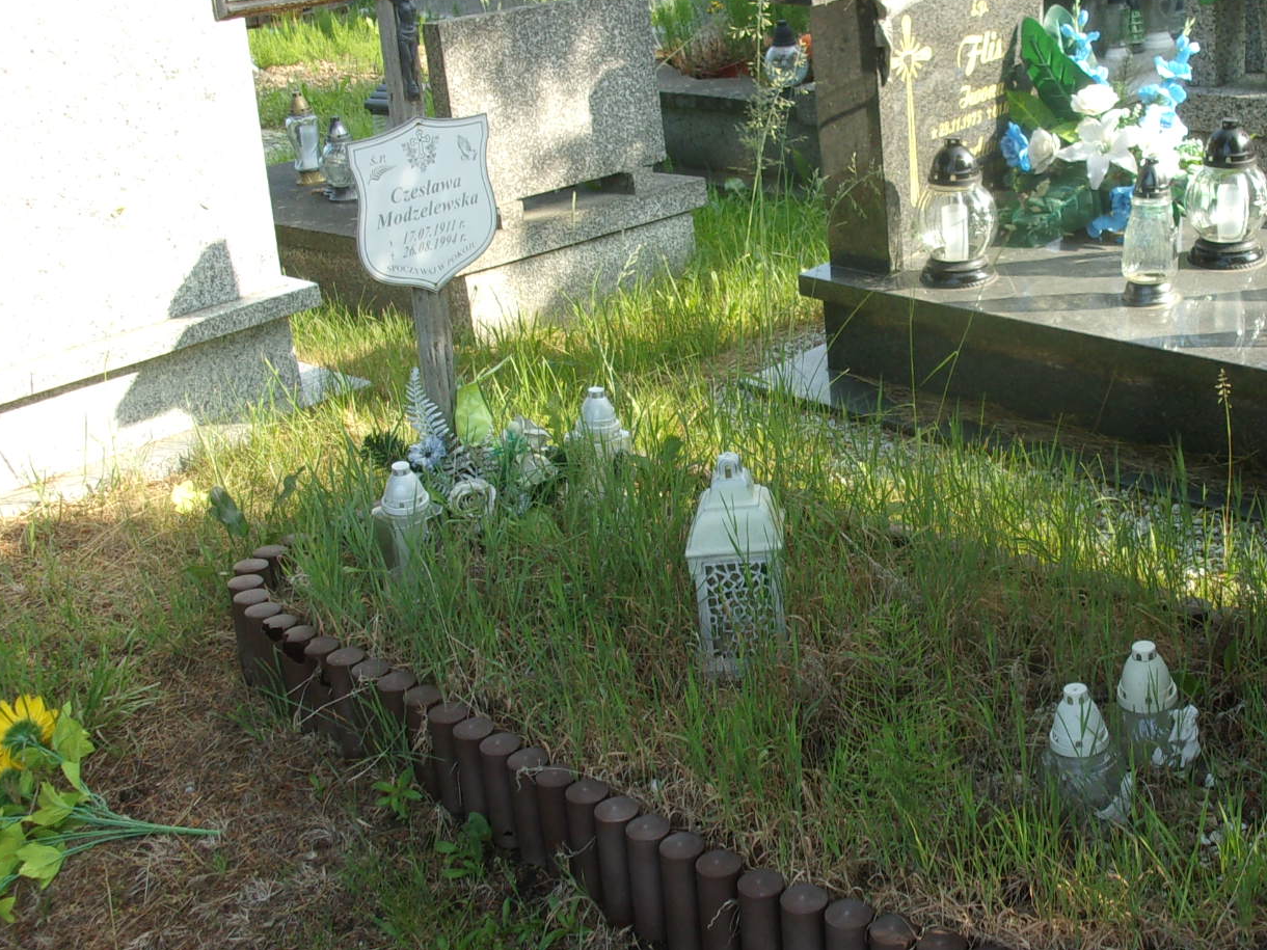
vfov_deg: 30.9
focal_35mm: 47
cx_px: 868
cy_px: 466
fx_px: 1720
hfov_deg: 39.8
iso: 80
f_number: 3.9
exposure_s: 1/120
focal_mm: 5.1
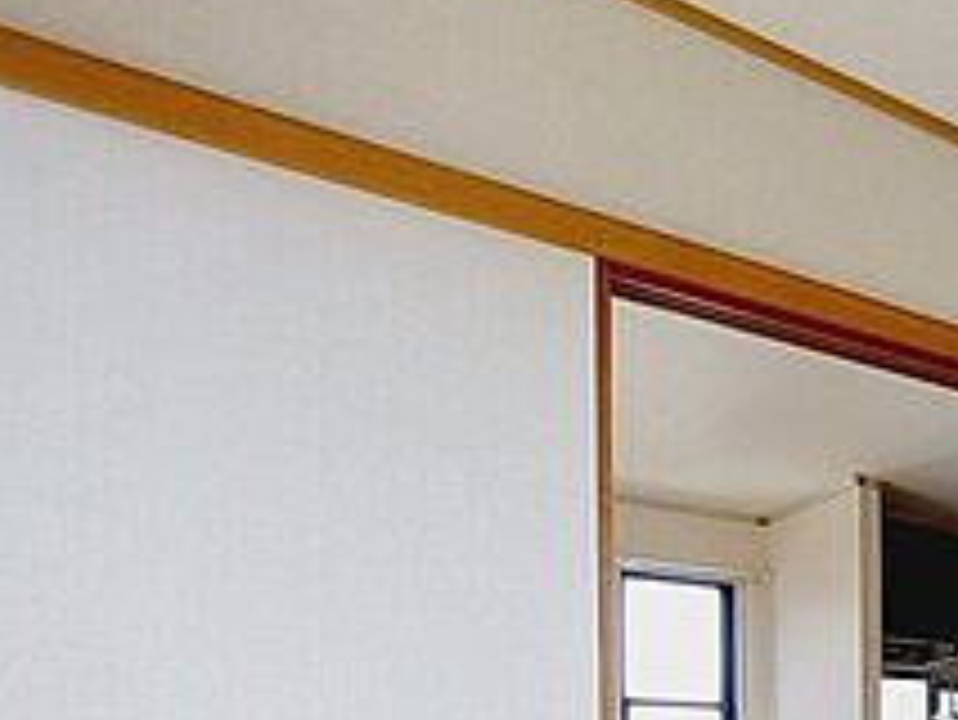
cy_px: 806
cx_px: 1327
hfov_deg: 32.0
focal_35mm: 39
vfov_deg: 32.2
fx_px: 1080
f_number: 2.2
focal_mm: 1.74
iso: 80
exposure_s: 1/120
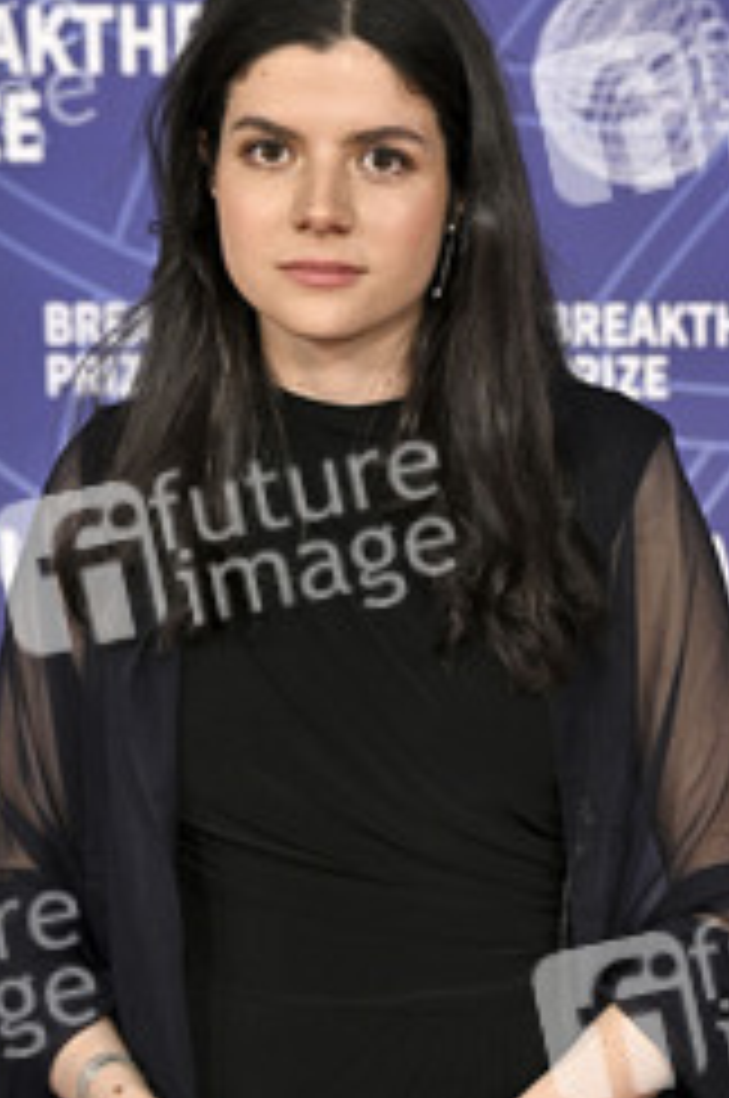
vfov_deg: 14.0
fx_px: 4447
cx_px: 356
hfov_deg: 9.4
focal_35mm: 146
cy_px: 774
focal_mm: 89
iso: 2000
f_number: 4
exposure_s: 1/320
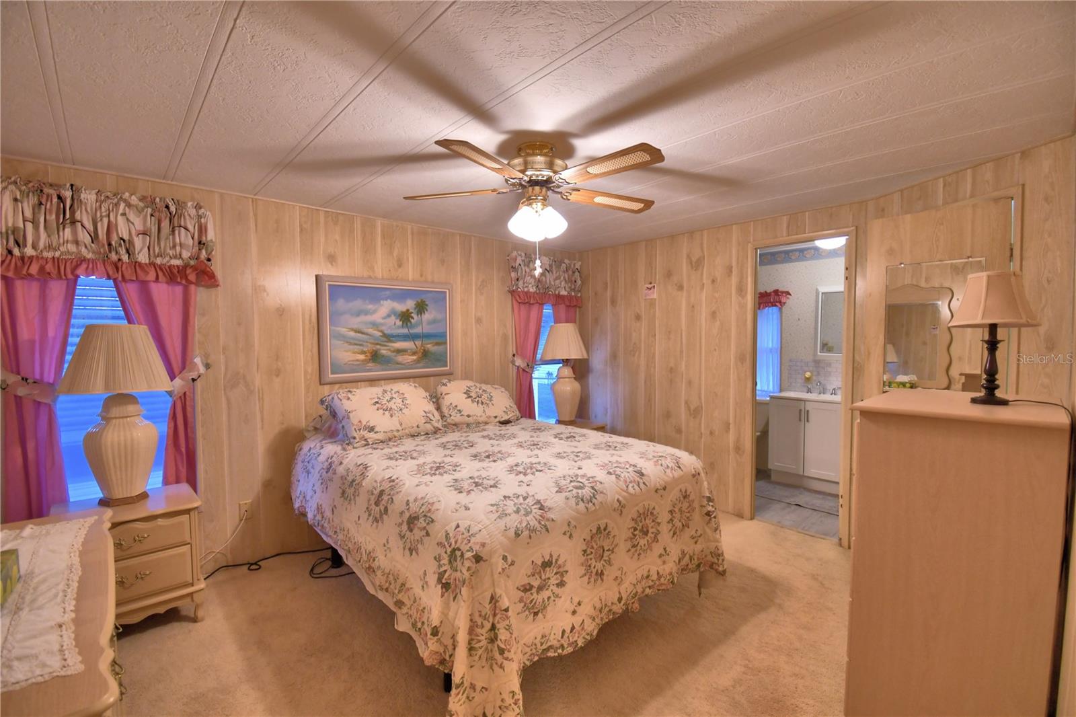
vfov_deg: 77.3
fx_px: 448
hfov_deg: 100.4
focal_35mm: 15
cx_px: 538
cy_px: 358
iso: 500
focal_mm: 10
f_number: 4.5
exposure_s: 1/30
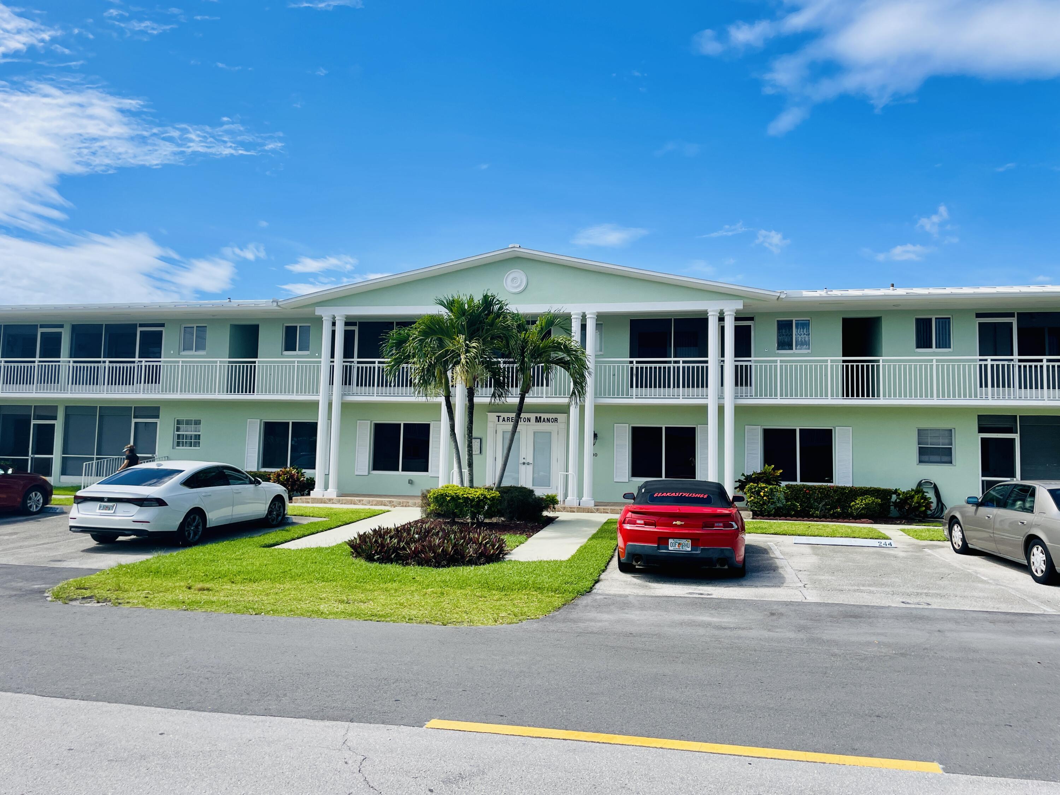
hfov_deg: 67.3
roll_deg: -2.4
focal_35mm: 26
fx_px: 796
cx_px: 530
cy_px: 398
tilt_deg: +3.2
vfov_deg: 53.1
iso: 32
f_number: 1.6
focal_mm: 4.2
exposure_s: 1/3731
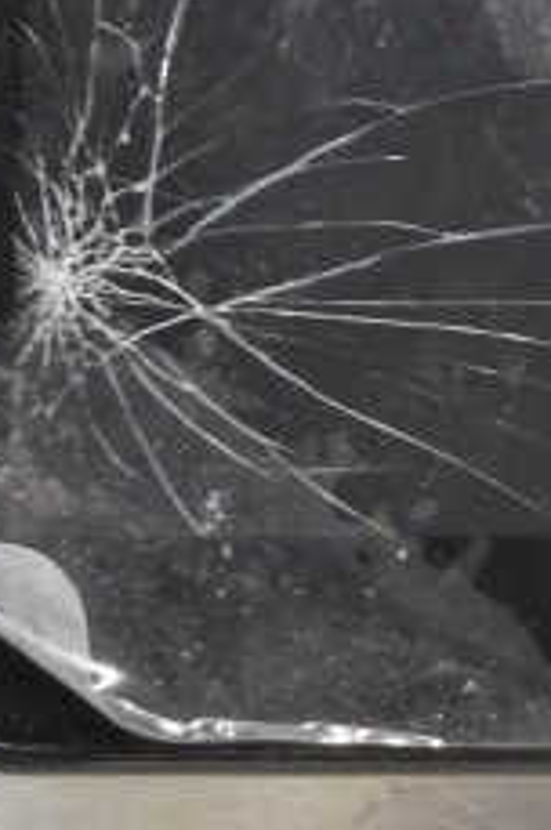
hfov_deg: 5.7
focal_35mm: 240
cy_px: -527
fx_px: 5526
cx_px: 761
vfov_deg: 8.3
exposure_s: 1/60
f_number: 5
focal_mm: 40
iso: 2000
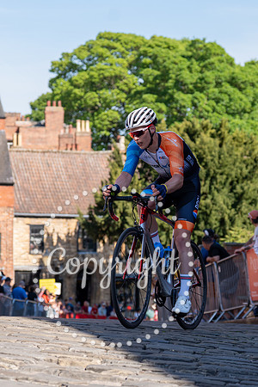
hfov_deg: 12.9
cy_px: 193
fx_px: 1142
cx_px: 101
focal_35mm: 106
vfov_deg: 19.2
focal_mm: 70
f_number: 3.5
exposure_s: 1/1000
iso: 125
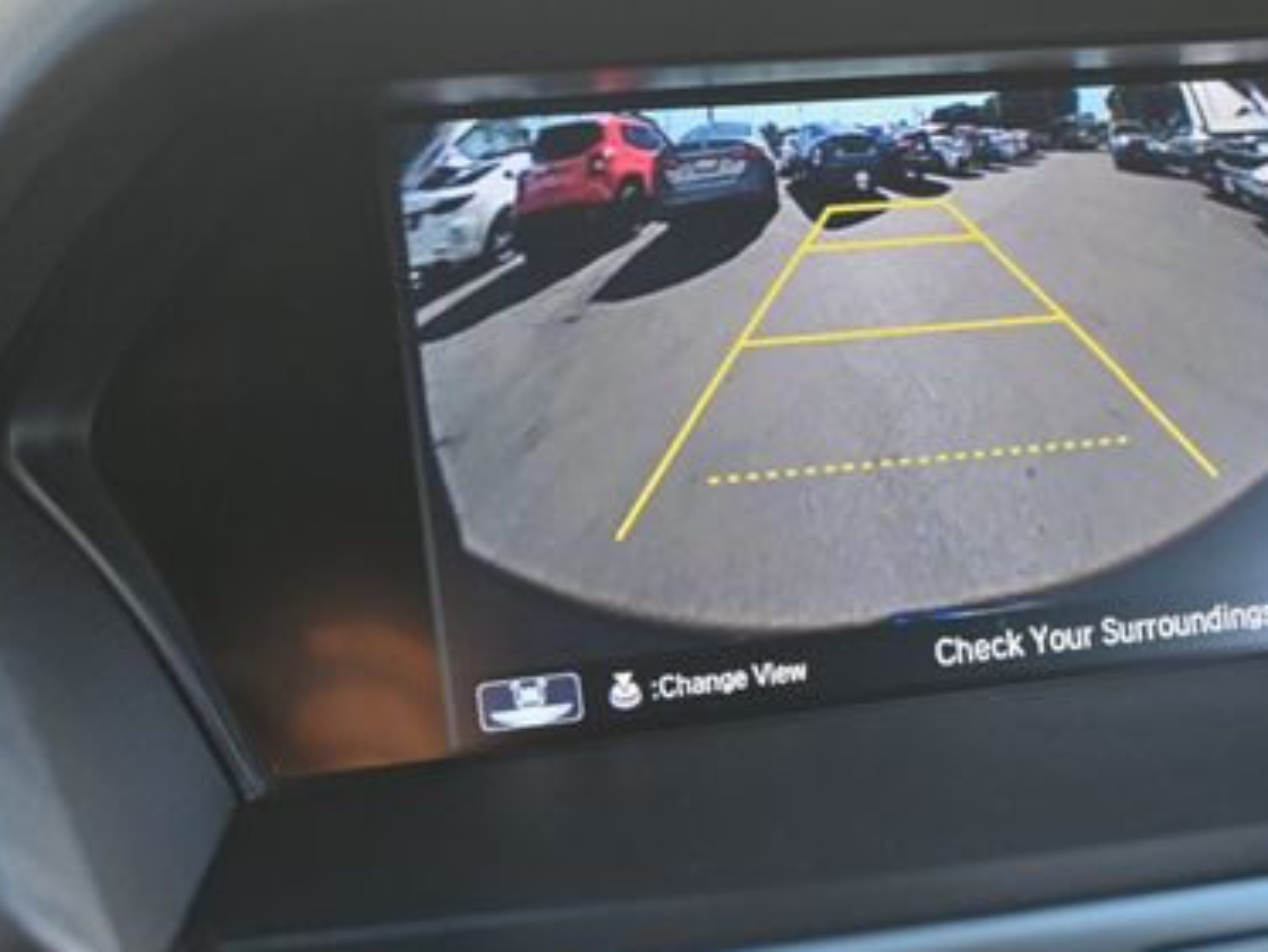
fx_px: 2265
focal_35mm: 62
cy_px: 558
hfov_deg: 30.9
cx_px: 880
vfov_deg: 23.7
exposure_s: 1/125
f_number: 4.2
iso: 500
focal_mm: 25
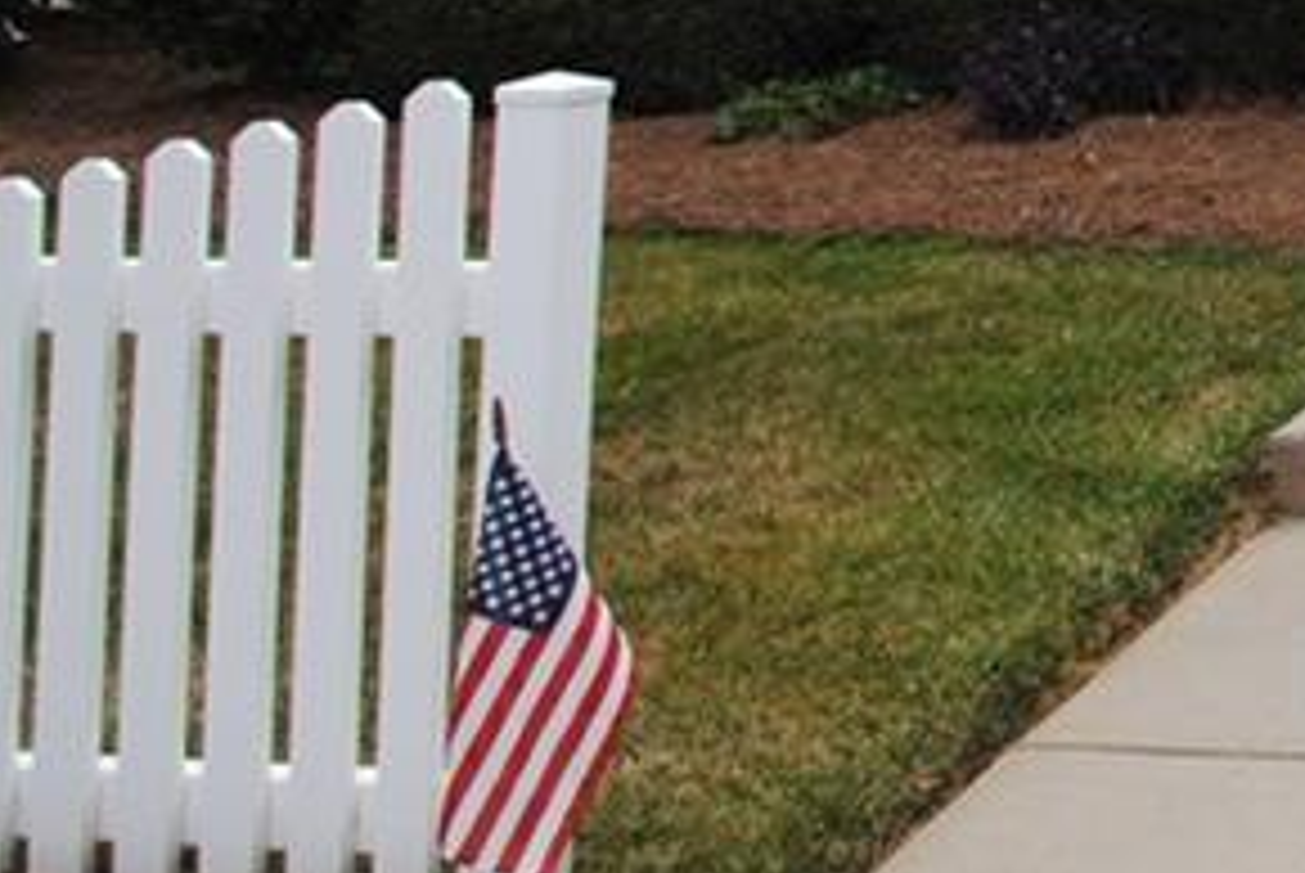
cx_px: 2012
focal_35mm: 53
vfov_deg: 22.1
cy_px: -356
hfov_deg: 26.1
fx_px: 1923
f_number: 7.1
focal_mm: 10
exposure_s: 1/200
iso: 100
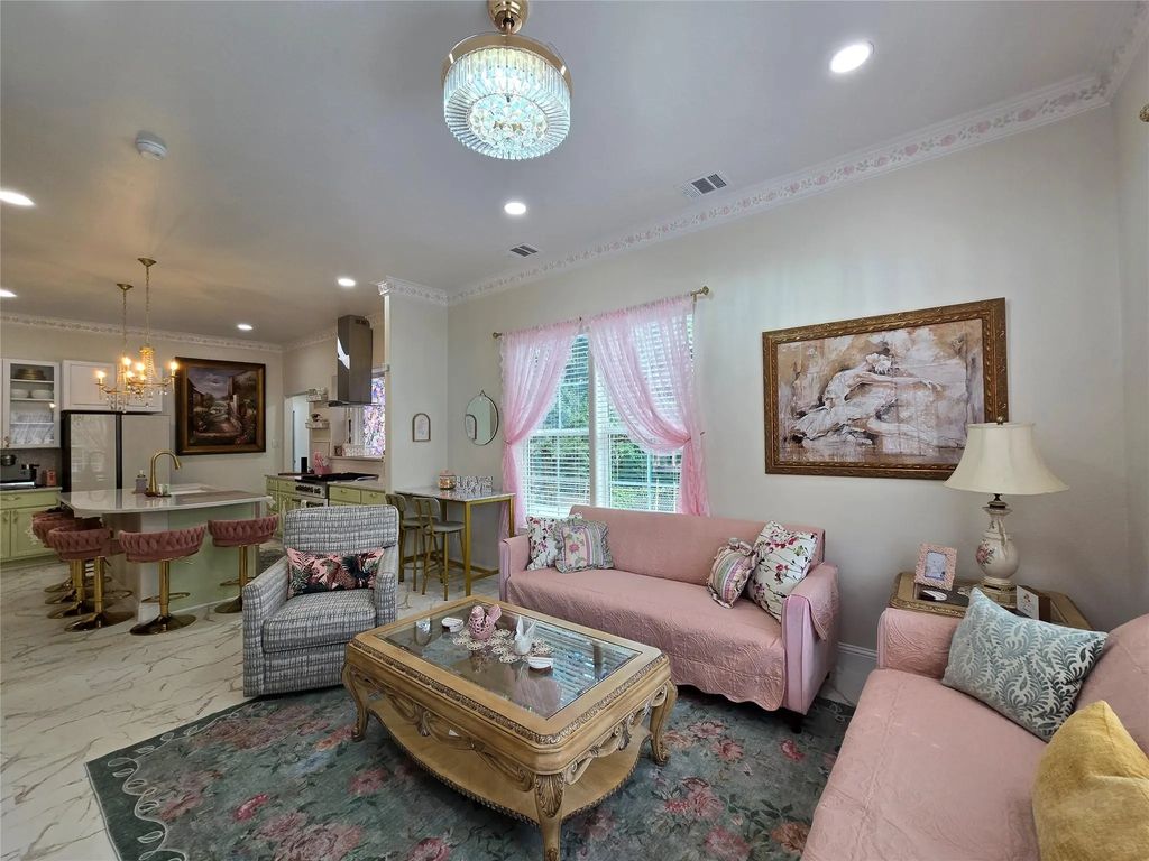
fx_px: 432
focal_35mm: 13
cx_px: 574
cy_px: 430
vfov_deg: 89.9
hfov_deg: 106.2
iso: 64
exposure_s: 1/120
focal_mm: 2.2
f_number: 2.2
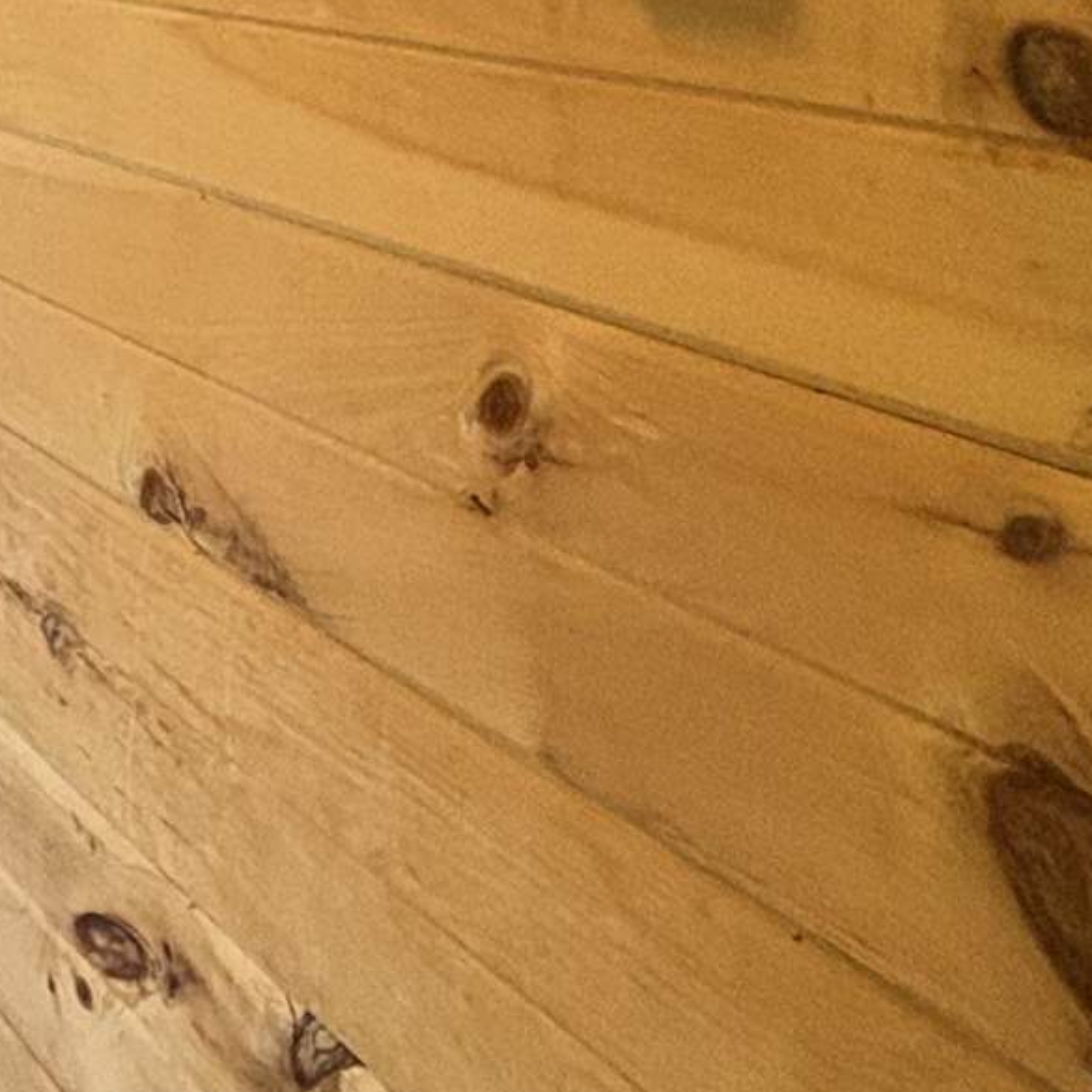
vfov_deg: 24.7
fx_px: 2320
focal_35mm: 65
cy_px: -105
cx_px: -745
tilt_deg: -1.2
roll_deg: -0.1
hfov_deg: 20.6
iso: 320
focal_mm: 2.22
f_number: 2.2
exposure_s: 1/60
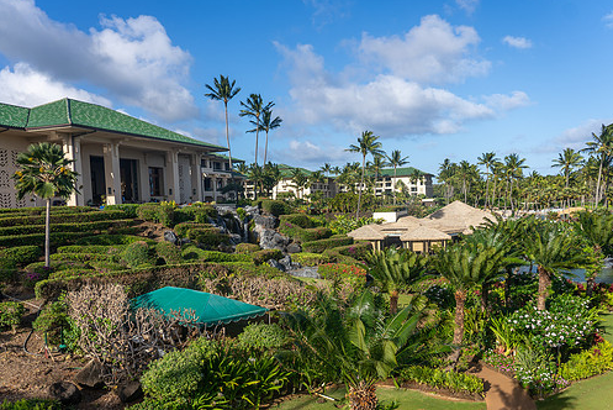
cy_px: 234
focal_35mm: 28
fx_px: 477
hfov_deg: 65.4
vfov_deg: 46.3
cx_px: 317
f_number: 4
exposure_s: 1/800
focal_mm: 24
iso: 50
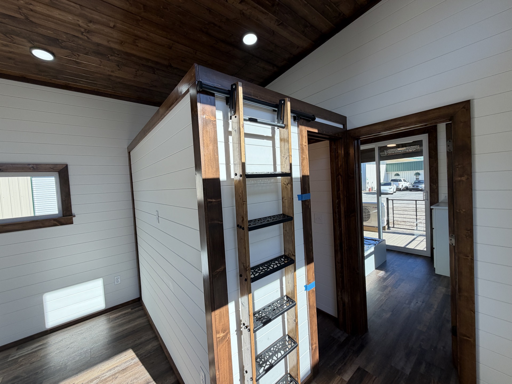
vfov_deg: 85.7
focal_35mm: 14
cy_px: 192
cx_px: 256
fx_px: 207
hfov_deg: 102.1
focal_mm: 2.22
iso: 40
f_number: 2.2
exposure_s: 1/239
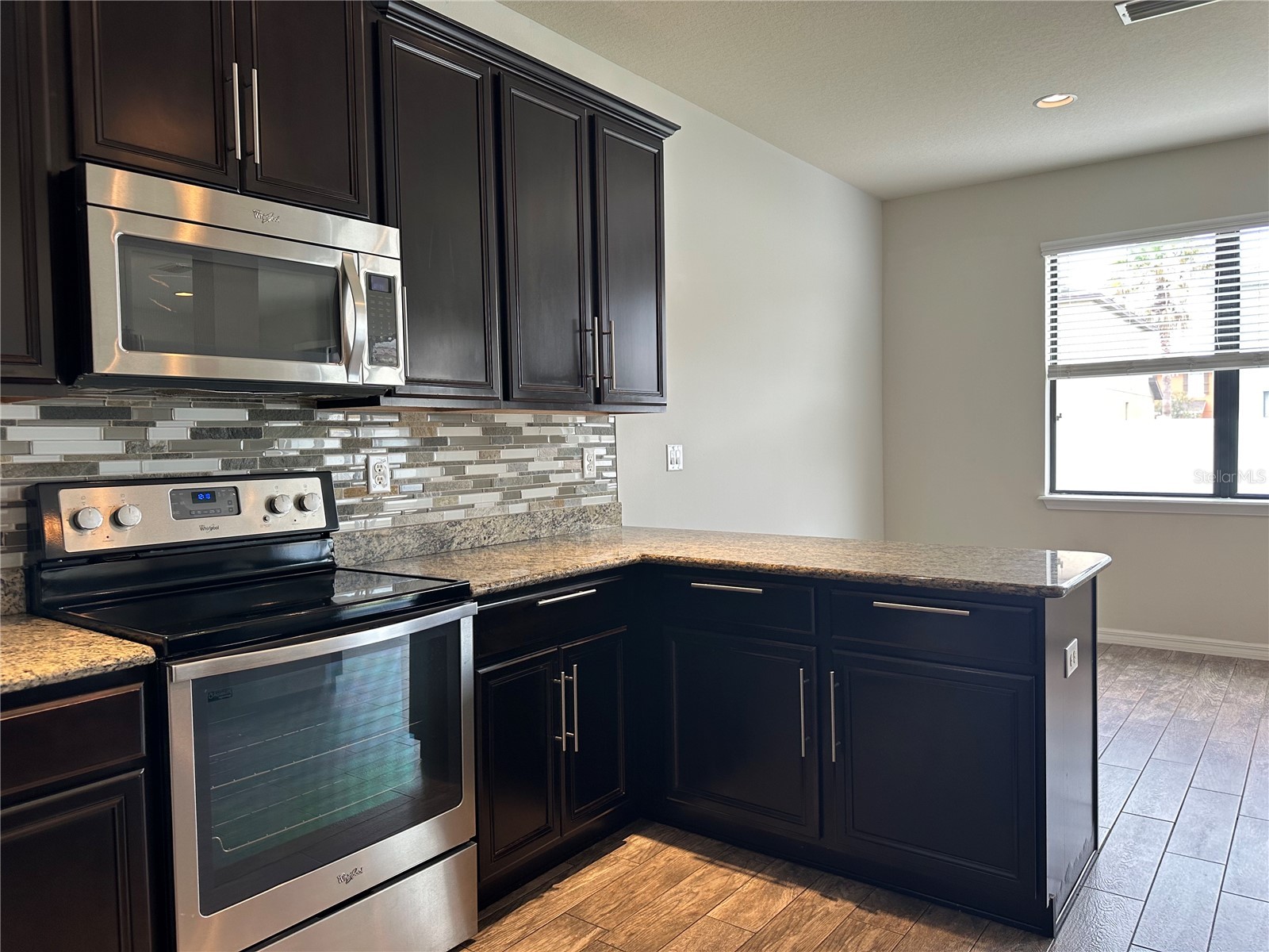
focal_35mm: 24
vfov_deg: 56.8
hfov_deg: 71.6
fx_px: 880
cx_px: 634
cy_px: 476
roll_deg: +0.9
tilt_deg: -1.5
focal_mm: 6.86
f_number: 1.78
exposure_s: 1/120
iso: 100
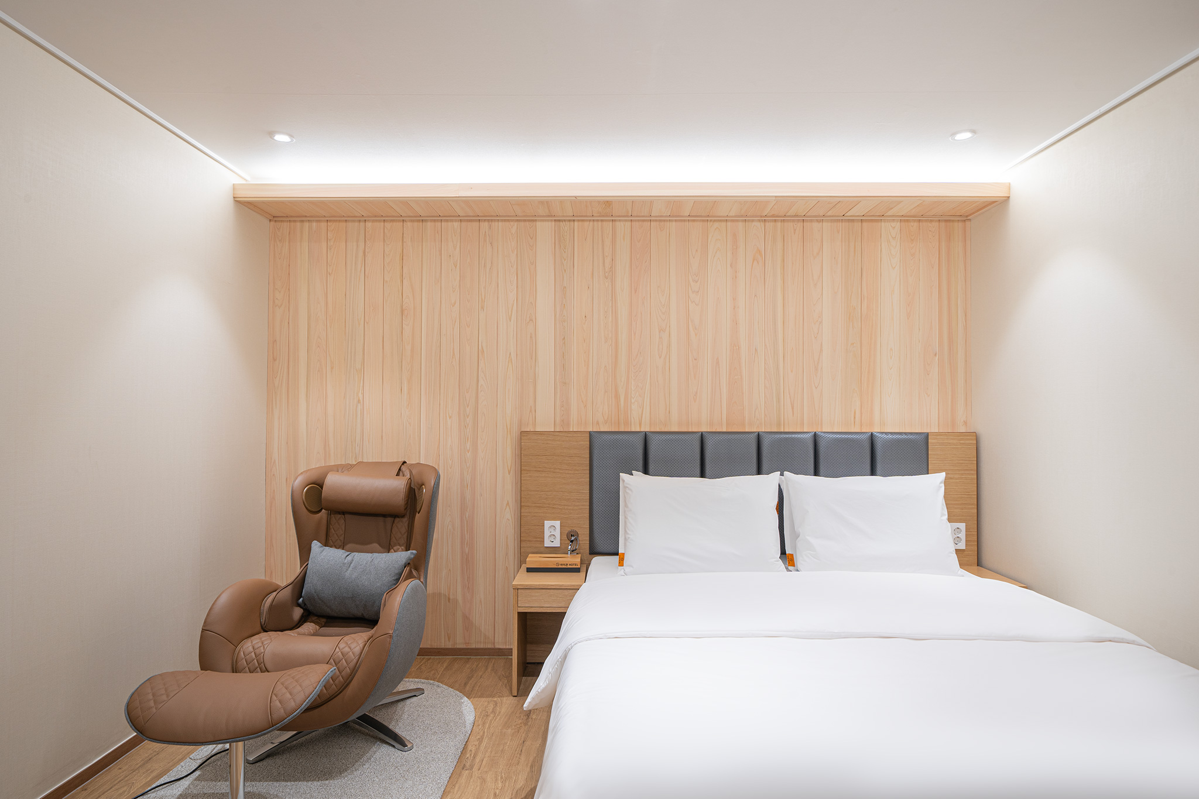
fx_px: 699
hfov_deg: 81.2
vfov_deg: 59.5
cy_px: 400
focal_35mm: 21
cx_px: 600
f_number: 10
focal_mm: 21
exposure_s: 1/3
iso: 100
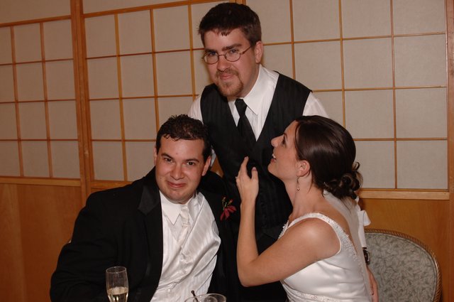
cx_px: 227
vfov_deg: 29.8
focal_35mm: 45
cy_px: 151
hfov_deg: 43.7
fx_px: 567
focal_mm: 30
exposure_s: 1/40
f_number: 5
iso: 400
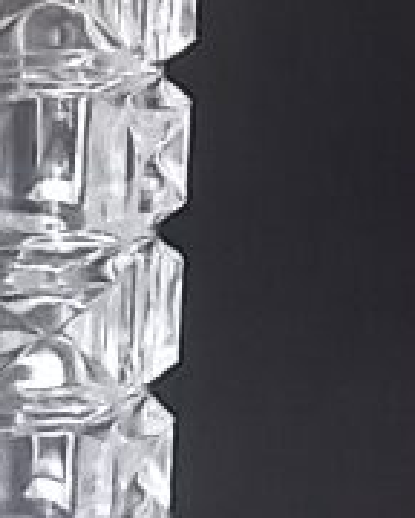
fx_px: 2671
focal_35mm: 174
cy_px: 219
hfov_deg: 8.8
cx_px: -14
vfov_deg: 11.1
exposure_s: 1/60
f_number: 4.5
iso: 800
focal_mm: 9
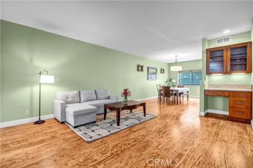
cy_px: 84
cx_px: 126
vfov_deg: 77.2
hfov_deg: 100.4
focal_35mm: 15
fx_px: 105
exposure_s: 1/2.5
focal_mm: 10
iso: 400
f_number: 8
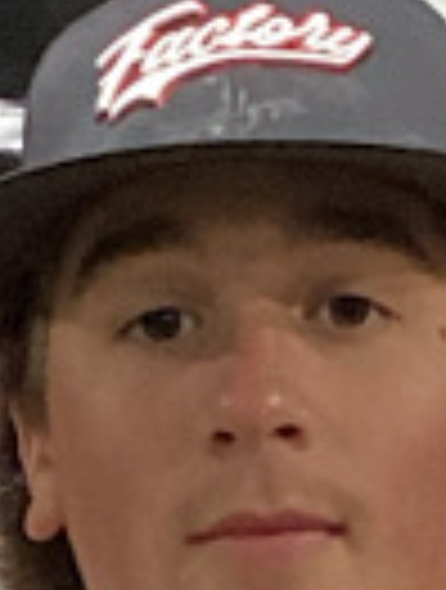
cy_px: 1016
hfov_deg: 10.0
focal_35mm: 148
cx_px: 354
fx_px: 2530
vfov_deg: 12.3
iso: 320
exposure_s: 1/40
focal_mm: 3.3
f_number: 2.4
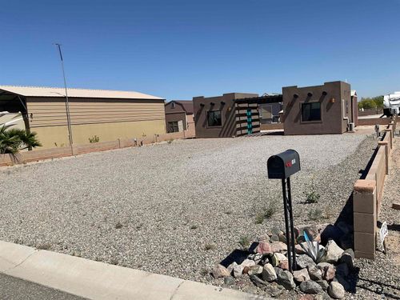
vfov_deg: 48.2
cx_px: 200
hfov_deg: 61.7
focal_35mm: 29
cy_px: 150
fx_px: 335
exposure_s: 1/4065
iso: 16
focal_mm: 3
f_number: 1.8
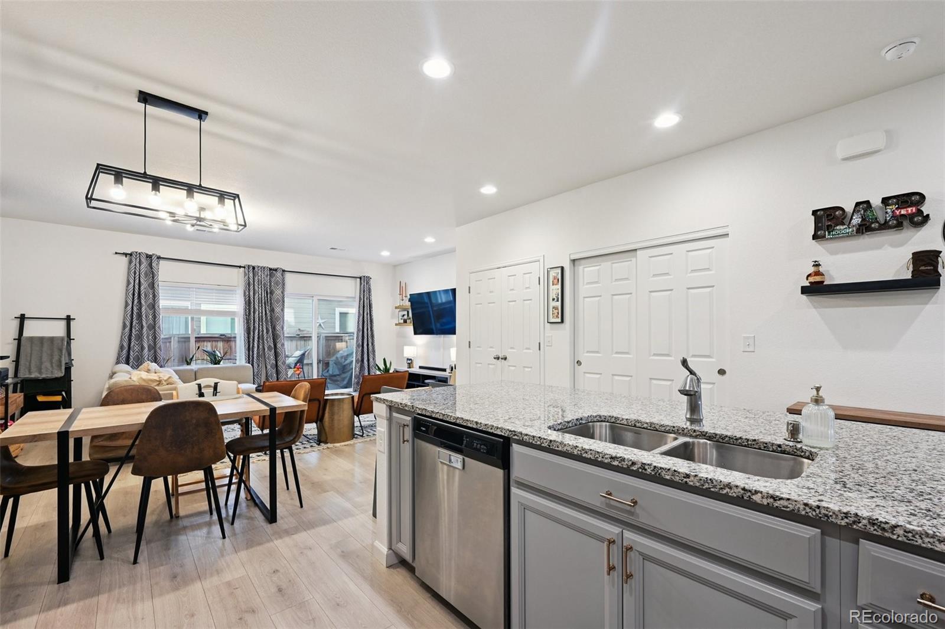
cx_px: 472
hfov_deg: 100.4
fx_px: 394
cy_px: 314
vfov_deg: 77.3
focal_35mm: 15
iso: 400
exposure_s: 1/5
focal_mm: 15
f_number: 10
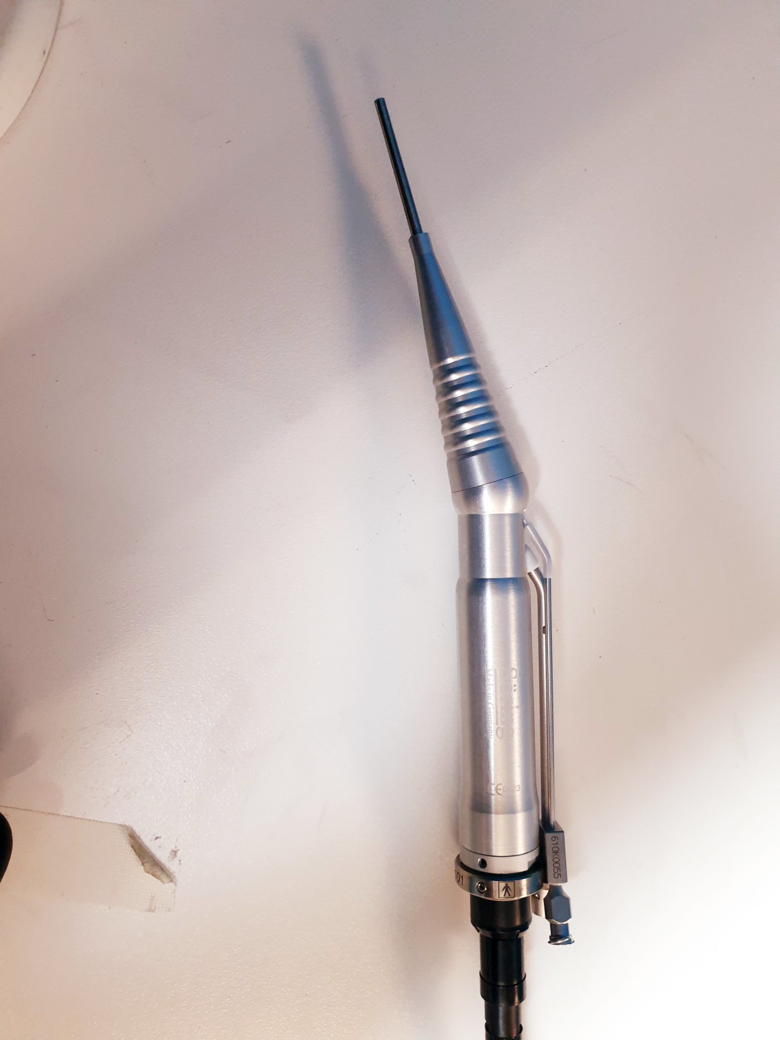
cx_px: 390
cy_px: 520
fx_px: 781
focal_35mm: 26
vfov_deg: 67.3
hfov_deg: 53.1
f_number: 2.4
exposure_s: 1/50
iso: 250
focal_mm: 4.3
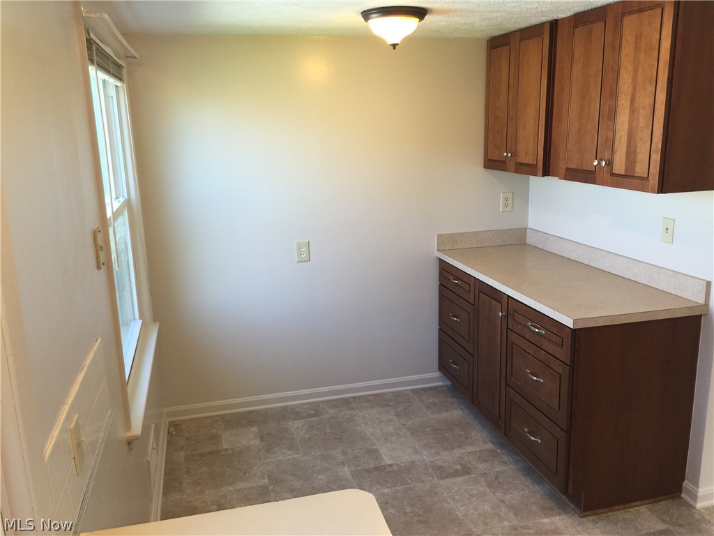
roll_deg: +1.8
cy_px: 268
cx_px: 357
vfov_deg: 48.2
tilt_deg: -12.5
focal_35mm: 29
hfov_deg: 61.7
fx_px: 598
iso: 32
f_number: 2.2
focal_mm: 4.15
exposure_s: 1/40
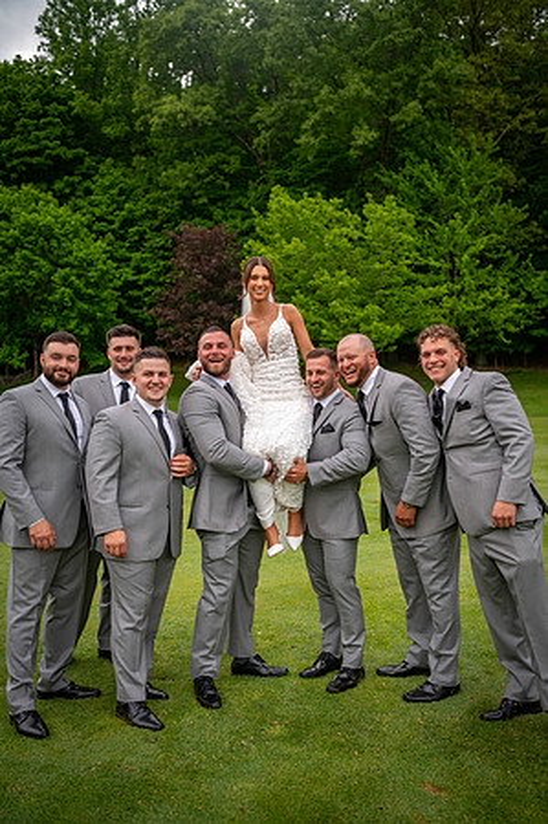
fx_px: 778
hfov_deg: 38.8
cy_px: 412
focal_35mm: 34
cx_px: 274
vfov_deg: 55.8
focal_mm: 34
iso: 400
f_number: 3.2
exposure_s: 1/2000
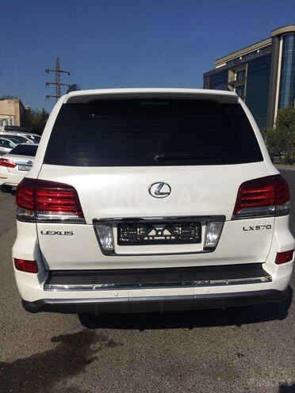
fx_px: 330
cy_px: 196
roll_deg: -1.0
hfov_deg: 48.2
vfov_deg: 61.7
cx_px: 148
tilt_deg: -10.3
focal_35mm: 29
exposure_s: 1/8264
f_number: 2.2
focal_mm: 4.15
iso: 40
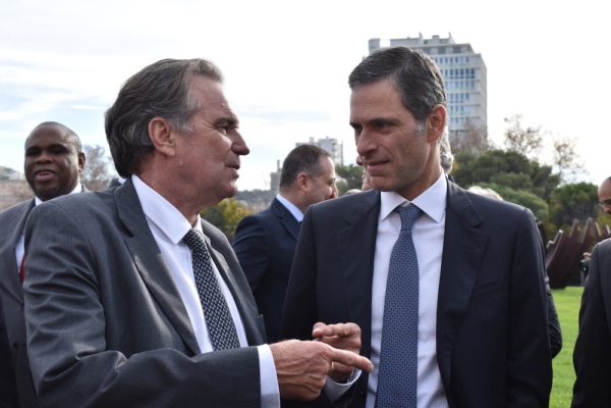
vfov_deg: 23.8
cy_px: 204
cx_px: 306
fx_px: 967
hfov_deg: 35.1
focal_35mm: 57
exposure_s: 1/320
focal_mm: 38
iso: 200
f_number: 9
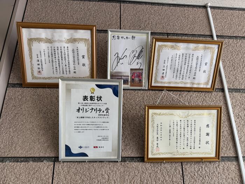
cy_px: 92
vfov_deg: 56.8
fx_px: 170
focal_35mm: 24
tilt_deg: +19.8
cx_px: 122
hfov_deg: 71.6
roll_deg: -0.2
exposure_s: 1/121
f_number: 1.78
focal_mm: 6.76
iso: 200
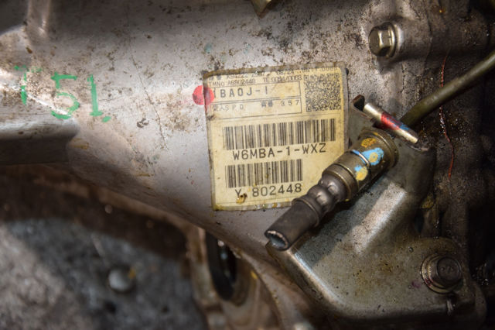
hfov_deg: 26.0
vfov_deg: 17.5
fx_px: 1072
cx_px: 248
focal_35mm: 78
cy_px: 165
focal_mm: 52
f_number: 5
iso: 800
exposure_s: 1/60
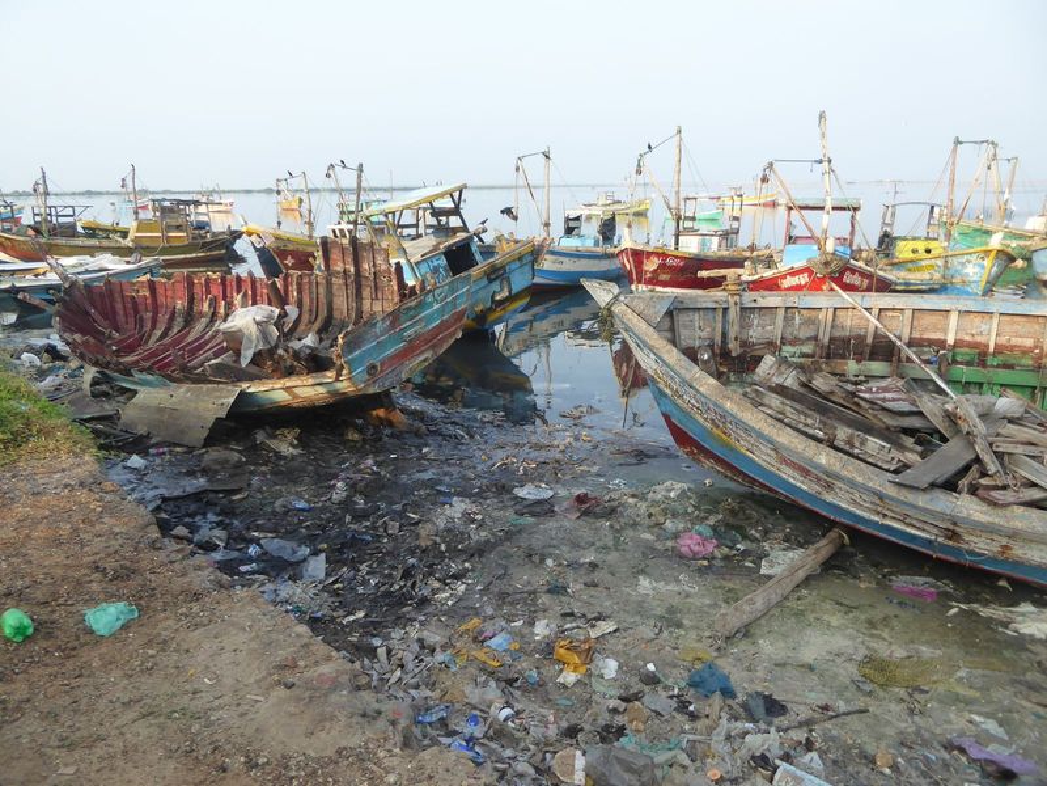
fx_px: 756
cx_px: 524
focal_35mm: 25
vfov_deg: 54.9
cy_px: 393
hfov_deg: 69.4
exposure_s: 1/250
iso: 125
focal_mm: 4.3
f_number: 3.3
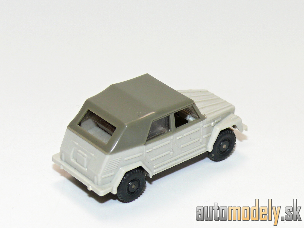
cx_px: 152
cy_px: 114
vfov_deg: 10.7
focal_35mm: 139
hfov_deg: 14.2
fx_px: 1221
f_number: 4
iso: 100
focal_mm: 16.4
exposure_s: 1/30
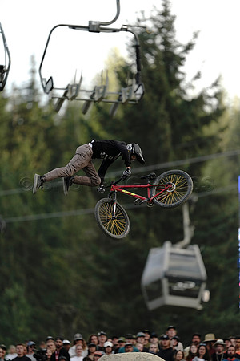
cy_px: 180
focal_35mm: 600
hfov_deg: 2.3
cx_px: 120
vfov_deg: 3.4
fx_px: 6000
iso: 1600
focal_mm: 600
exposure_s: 1/1600
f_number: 4
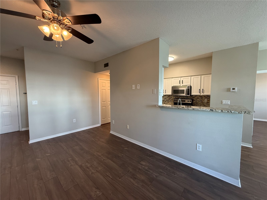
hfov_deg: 102.1
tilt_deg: -3.8
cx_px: 134
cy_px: 100
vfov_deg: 85.7
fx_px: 108
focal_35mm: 14
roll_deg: +0.3
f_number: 2.2
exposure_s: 1/120
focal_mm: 2.22
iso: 320
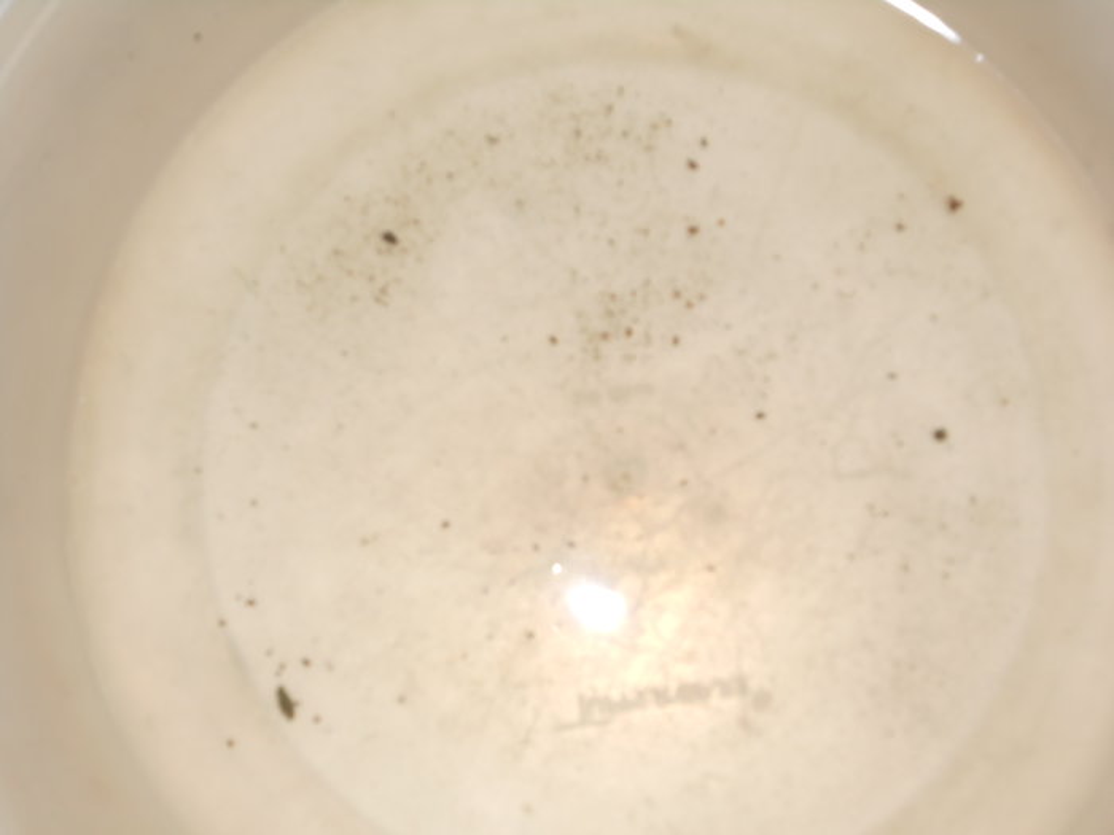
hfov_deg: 27.0
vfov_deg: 20.4
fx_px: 2317
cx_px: 557
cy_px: 418
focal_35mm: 72
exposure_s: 1/60
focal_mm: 12.8
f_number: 6
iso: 80
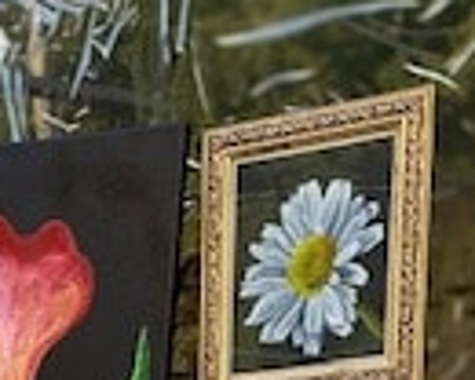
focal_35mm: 125
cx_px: -230
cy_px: 1100
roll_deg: -0.1
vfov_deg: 9.8
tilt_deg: -11.1
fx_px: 1757
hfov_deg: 14.4
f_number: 1.8
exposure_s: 1/262
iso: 32
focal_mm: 4.25
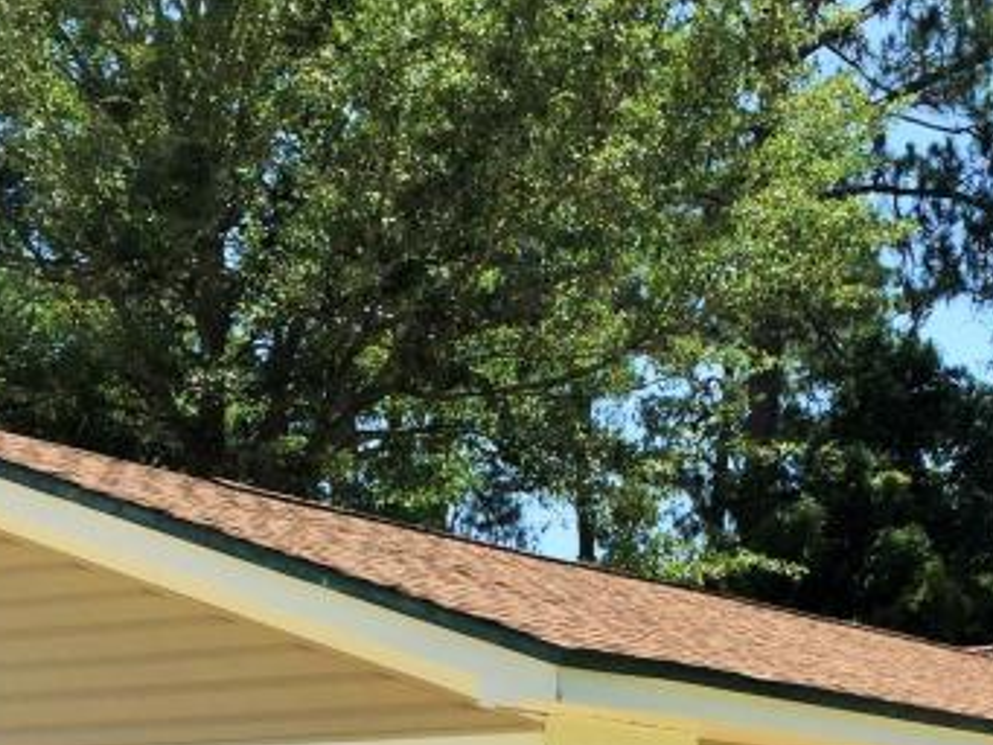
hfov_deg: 22.4
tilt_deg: -3.7
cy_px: 1091
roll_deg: -0.9
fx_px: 2497
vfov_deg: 15.7
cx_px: 658
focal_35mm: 87
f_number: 2.2
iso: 32
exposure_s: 1/1647
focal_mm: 4.15
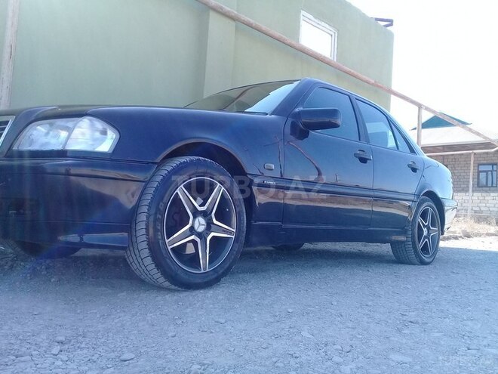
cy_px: 187
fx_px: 446
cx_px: 249
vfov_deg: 45.4
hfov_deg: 58.4
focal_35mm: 31
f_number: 2.2
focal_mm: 3.3
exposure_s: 1/381
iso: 64
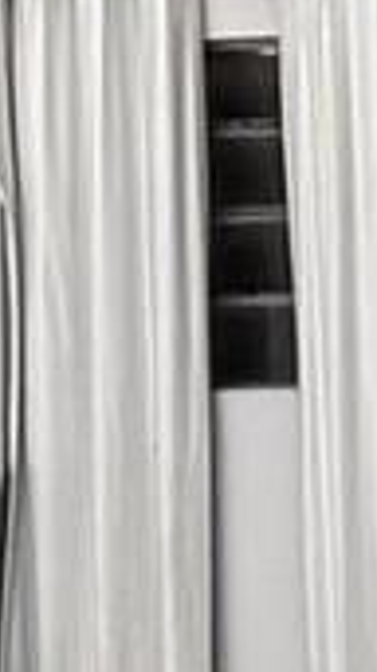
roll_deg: -0.1
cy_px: 1478
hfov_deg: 2.8
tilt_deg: -7.0
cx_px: 2207
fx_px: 7084
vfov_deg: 5.3
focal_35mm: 398
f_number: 1.6
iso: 250
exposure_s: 1/40
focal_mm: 5.96
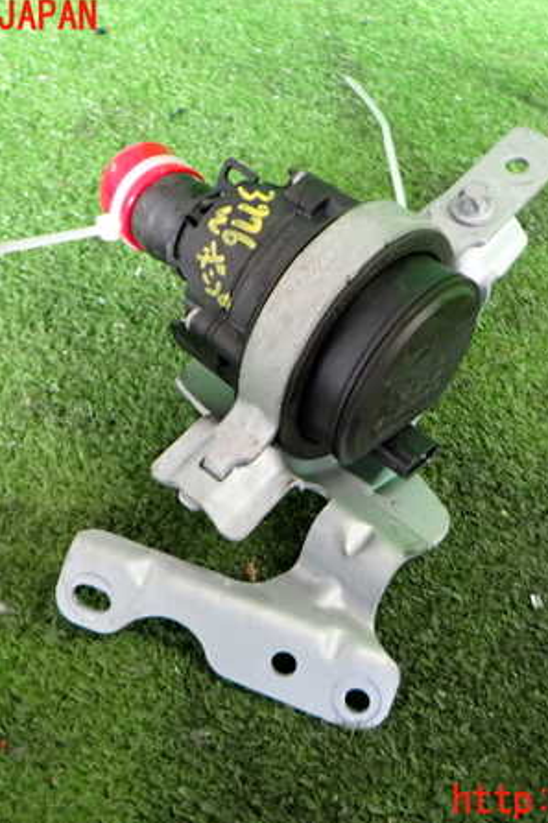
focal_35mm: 35
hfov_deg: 37.7
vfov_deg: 54.5
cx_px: 316
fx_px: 800
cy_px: 410
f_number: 2
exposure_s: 1/30
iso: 250
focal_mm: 4.5
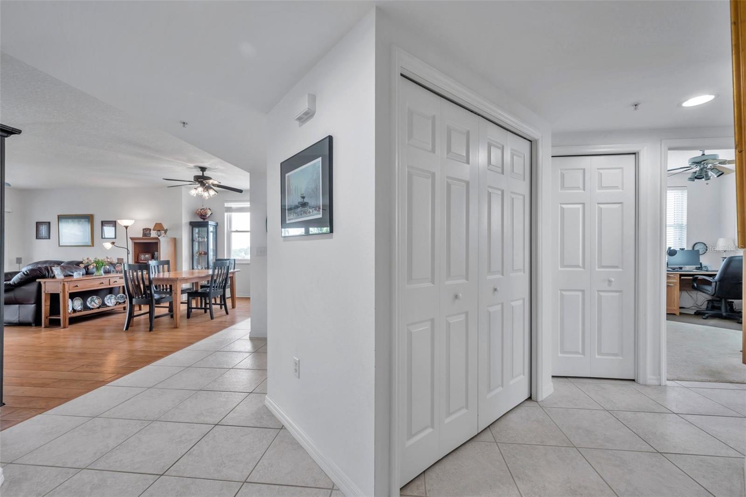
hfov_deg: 104.3
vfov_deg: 81.2
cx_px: 373
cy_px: 248
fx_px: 290
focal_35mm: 14
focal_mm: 14
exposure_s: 1/2
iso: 80
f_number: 9
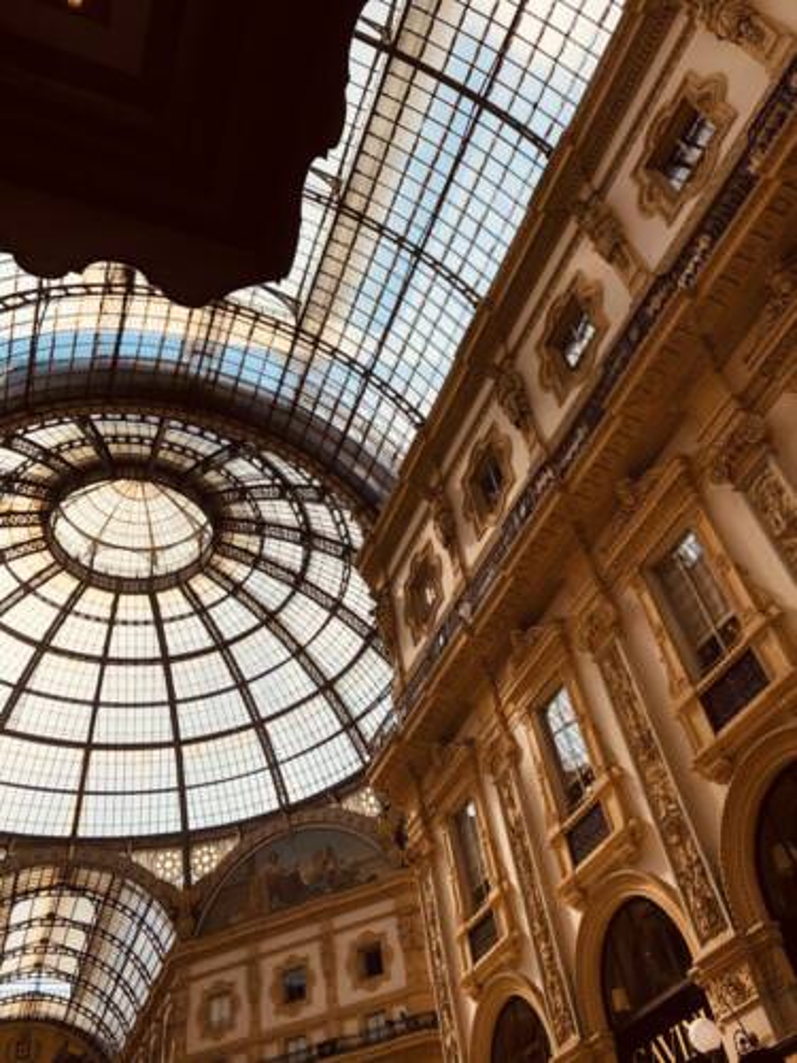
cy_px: 532
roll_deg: +11.4
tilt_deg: +44.5
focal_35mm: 28
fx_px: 860
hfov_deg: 49.7
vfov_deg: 63.4
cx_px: 398
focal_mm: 3.99
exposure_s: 1/1372
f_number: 1.8
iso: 20
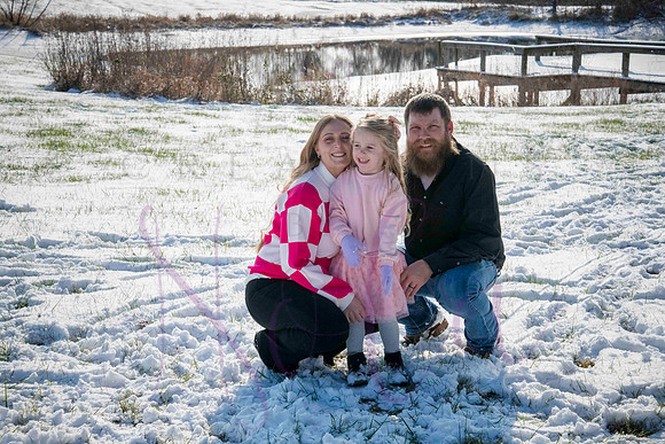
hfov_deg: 30.5
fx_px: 1219
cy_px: 222
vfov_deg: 20.6
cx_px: 332
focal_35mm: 66
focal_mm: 66
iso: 800
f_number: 13
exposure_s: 1/2500
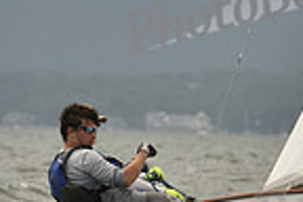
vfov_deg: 1.5
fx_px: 7473
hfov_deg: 2.3
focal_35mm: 888
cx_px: 532
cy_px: 79
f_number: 6.3
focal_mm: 220
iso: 320
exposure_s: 1/1600
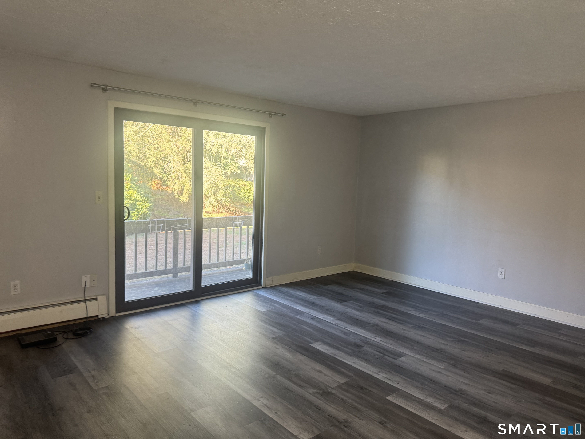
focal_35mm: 24
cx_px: 292
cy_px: 220
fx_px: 406
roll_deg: -1.7
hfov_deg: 71.6
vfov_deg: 56.8
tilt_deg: -6.4
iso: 200
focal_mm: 6.76
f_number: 1.78
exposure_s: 1/60
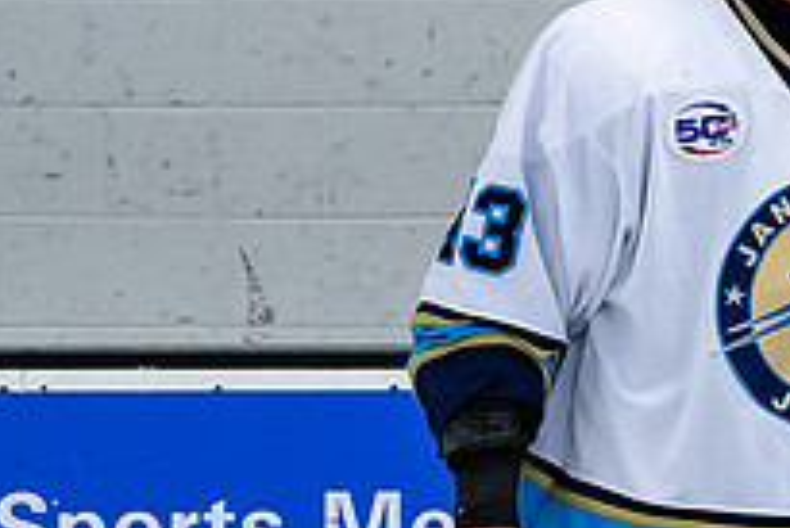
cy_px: 203
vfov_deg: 4.5
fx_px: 6763
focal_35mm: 308
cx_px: 982
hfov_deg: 6.6
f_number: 4.5
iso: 500
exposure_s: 1/250
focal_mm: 48
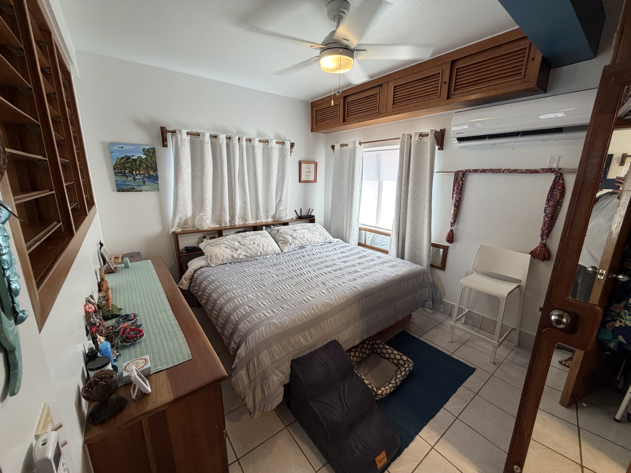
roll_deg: +0.1
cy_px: 236
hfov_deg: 102.1
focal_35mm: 14
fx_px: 255
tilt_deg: -12.6
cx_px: 316
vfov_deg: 85.7
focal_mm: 2.22
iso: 250
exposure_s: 1/120
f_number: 2.2
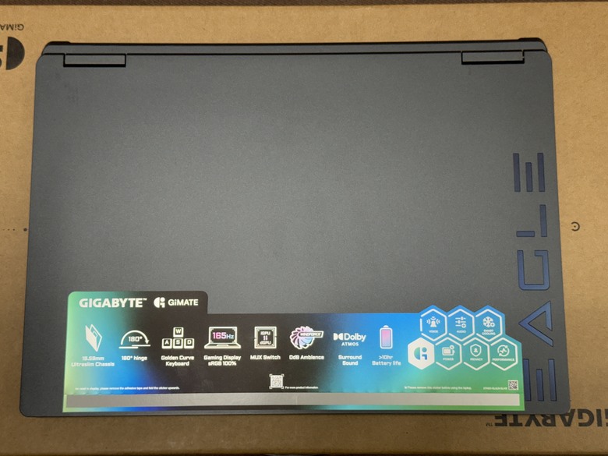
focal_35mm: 48
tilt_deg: -86.9
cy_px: 228
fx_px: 843
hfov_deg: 39.7
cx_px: 304
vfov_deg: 30.3
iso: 125
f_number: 1.78
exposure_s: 1/60
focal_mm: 6.76
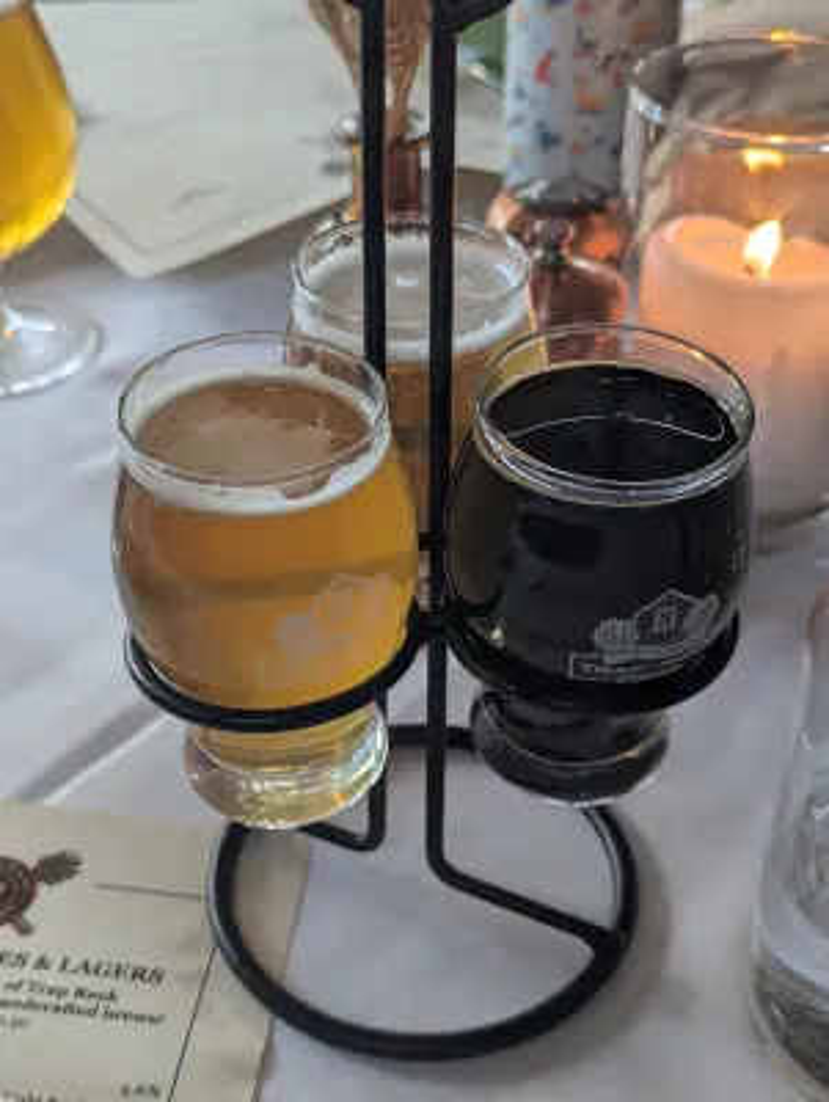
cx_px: 414
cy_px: 551
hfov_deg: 30.3
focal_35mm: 48
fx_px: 1529
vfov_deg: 39.6
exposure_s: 1/120
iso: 150
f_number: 1.85
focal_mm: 6.81
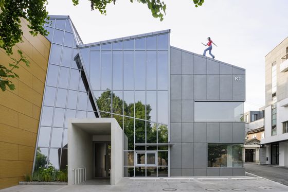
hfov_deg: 73.8
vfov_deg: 53.1
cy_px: 96
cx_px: 144
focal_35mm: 24
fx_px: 192
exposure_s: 1/13
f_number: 13
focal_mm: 24
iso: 100
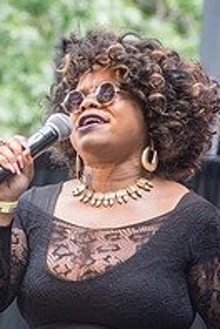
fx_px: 2337
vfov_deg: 8.1
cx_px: 88
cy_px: 273
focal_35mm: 255
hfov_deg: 5.4
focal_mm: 112
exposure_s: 1/250
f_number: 5
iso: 2000
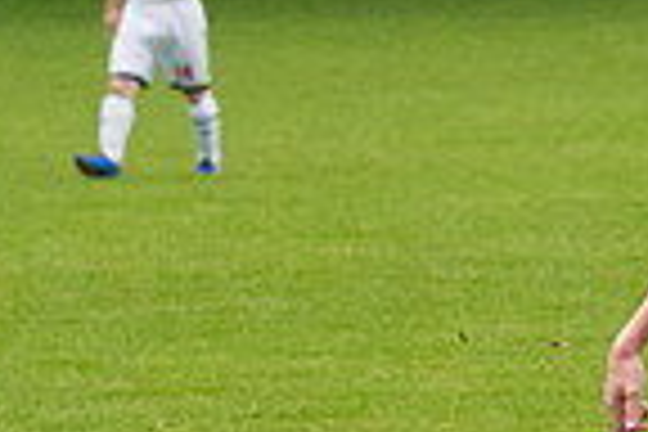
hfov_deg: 3.6
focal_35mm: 572
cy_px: 374
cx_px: 810
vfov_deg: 2.4
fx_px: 10295
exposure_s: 1/2000
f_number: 4.5
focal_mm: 95
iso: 2500
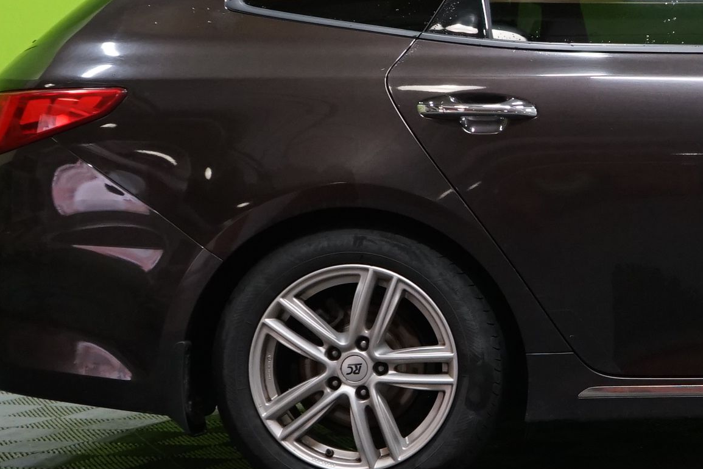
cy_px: 184
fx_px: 2265
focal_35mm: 116
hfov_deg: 16.5
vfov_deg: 11.8
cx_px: 964
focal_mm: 34
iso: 1600
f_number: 4.5
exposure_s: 1/160
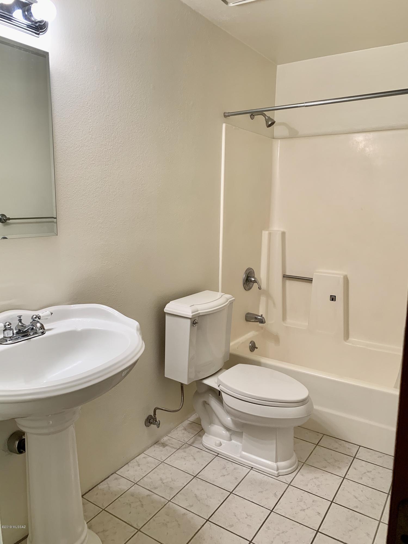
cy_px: 272
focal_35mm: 26
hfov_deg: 53.1
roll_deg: -0.8
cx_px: 204
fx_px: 409
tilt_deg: -9.1
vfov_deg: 67.3
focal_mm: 4.25
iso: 64
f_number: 1.8
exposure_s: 1/60
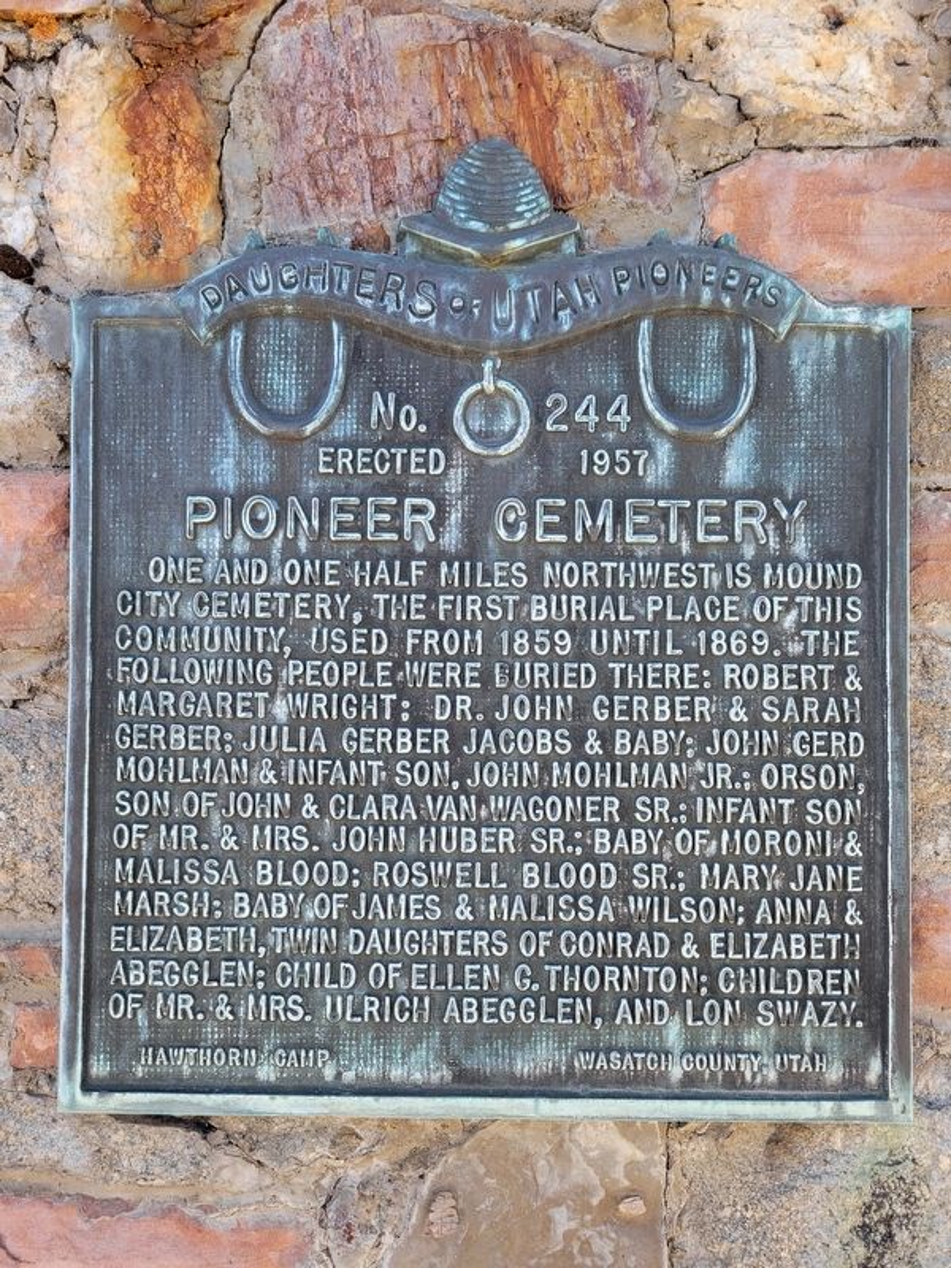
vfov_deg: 67.3
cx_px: 476
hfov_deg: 53.1
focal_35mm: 26
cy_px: 634
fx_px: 952
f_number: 1.8
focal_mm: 5.4
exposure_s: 1/222
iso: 40
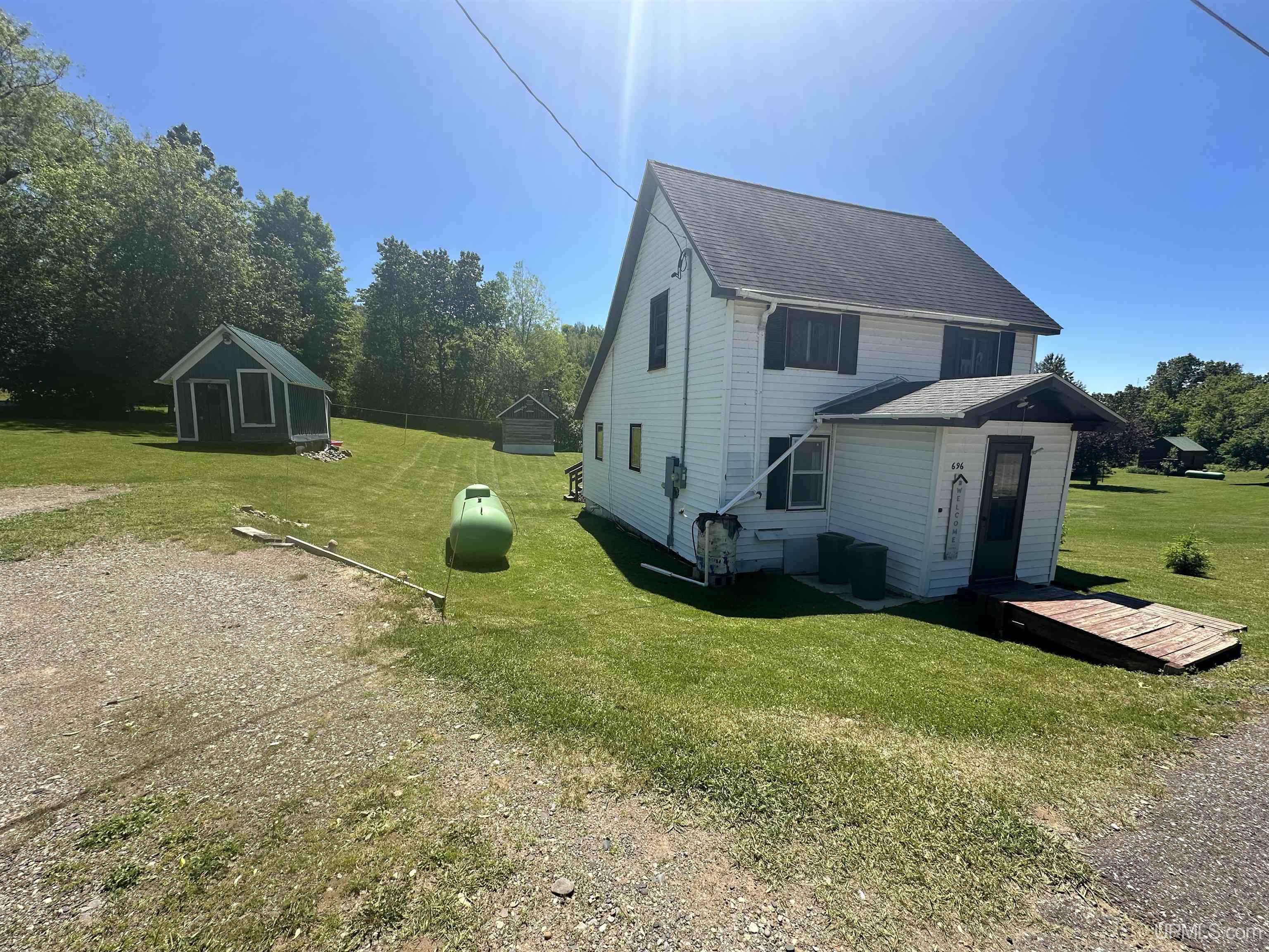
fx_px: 513
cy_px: 476
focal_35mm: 14
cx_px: 634
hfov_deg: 102.1
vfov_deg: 85.7
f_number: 2.2
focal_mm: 2.22
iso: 40
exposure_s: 1/917
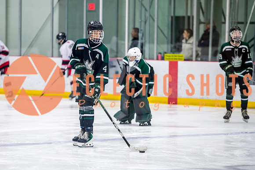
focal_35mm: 214
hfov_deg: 9.6
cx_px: 95
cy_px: 85
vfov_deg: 6.4
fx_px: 1516
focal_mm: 170
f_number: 3.2
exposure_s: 1/640
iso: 3200
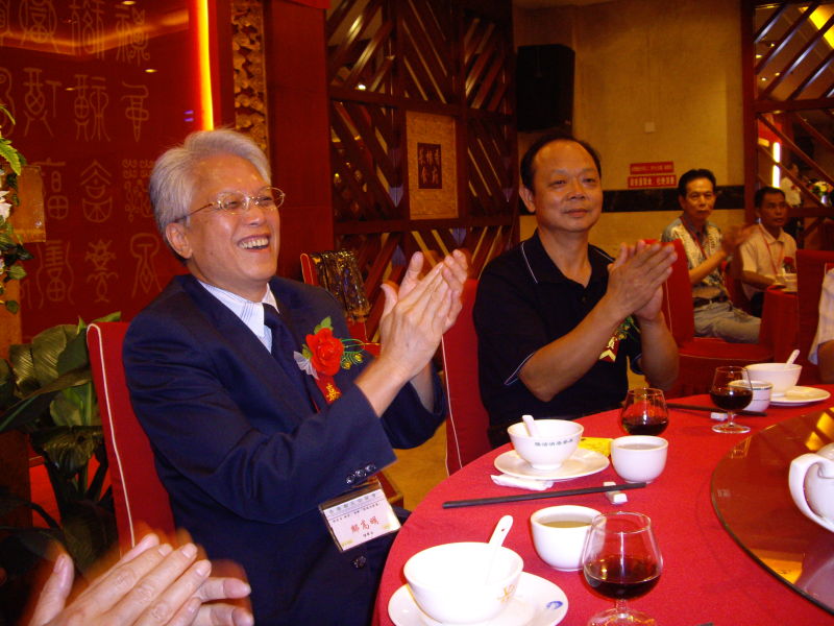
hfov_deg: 49.0
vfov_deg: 37.7
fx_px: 916
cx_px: 417
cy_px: 313
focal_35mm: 38
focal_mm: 7.9
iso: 400
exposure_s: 1/40
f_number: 2.8
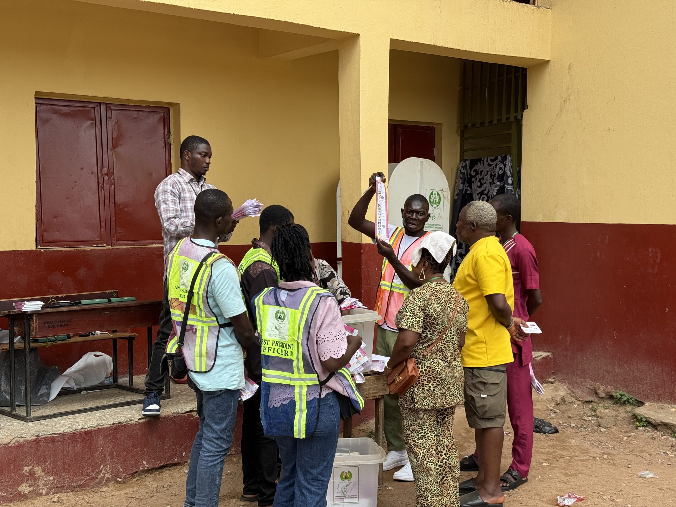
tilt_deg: -0.9
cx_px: 338
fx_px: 937
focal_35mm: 48
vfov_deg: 30.3
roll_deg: +0.0
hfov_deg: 39.7
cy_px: 254
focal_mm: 6.76
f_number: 1.78
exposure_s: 1/2208
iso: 80
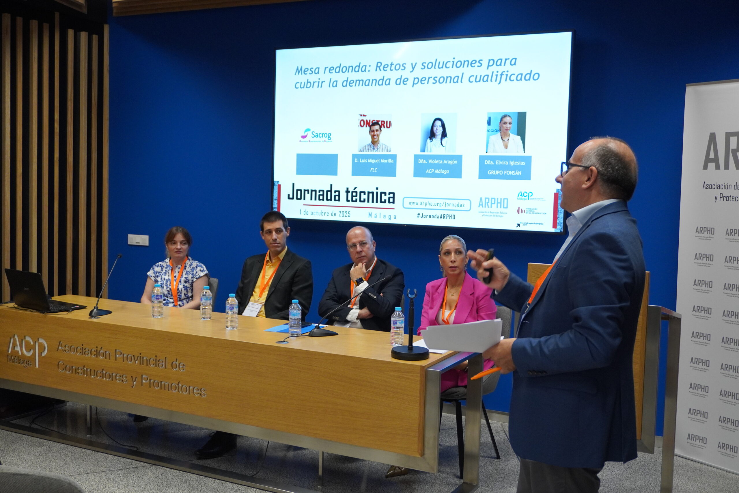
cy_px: 246
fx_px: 801
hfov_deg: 49.6
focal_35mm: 39
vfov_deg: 34.2
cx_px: 370
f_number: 4.5
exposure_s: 1/160
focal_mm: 26
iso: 1000
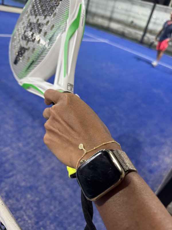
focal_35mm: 24
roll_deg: -15.4
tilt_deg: -30.9
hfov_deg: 56.8
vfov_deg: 71.6
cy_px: 115
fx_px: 159
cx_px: 86
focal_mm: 6.76
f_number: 1.78
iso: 200
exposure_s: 1/50
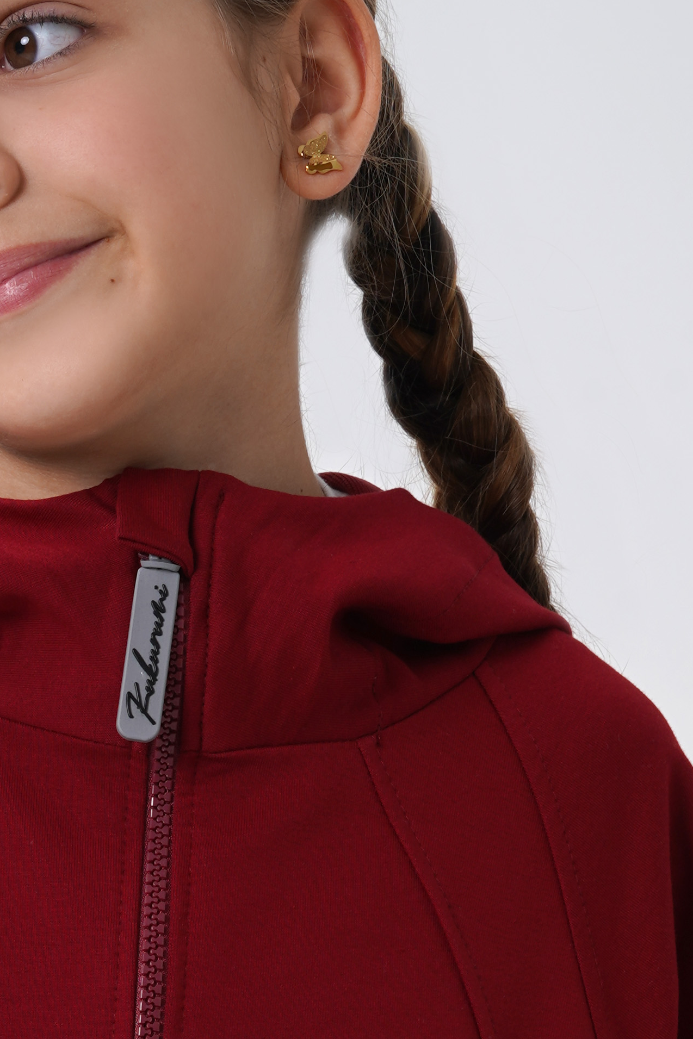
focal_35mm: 157
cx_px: -90
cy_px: 1302
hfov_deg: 8.7
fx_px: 4533
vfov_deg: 12.7
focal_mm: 50
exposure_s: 1/160
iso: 100
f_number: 10
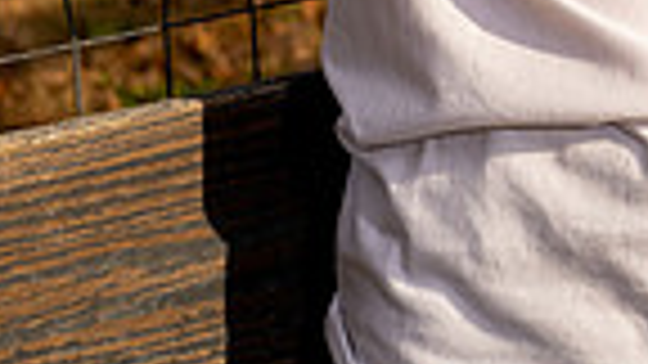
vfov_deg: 5.3
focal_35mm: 219
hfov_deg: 9.8
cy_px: -607
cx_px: 518
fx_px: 3763
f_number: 8
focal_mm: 67
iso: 125
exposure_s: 1/250
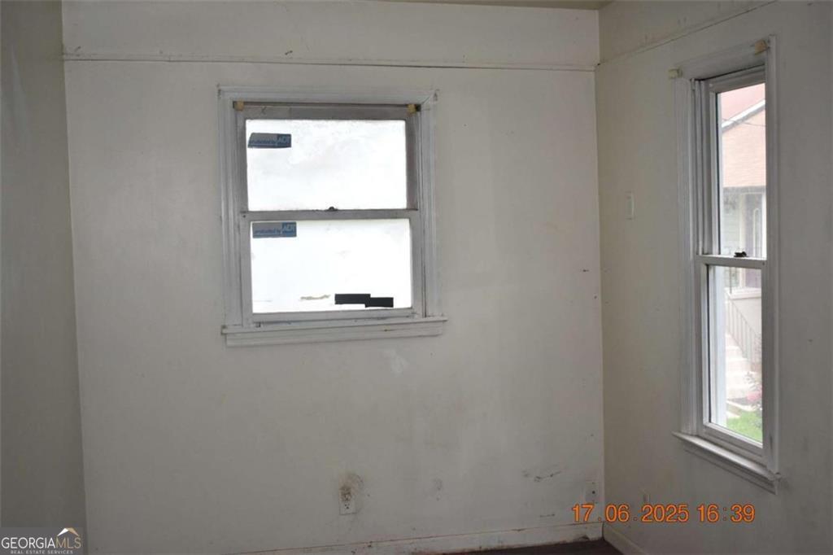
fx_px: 971
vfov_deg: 31.9
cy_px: 278
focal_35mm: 42
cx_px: 416
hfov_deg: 46.4
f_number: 4.2
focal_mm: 28
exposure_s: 1/160
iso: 800
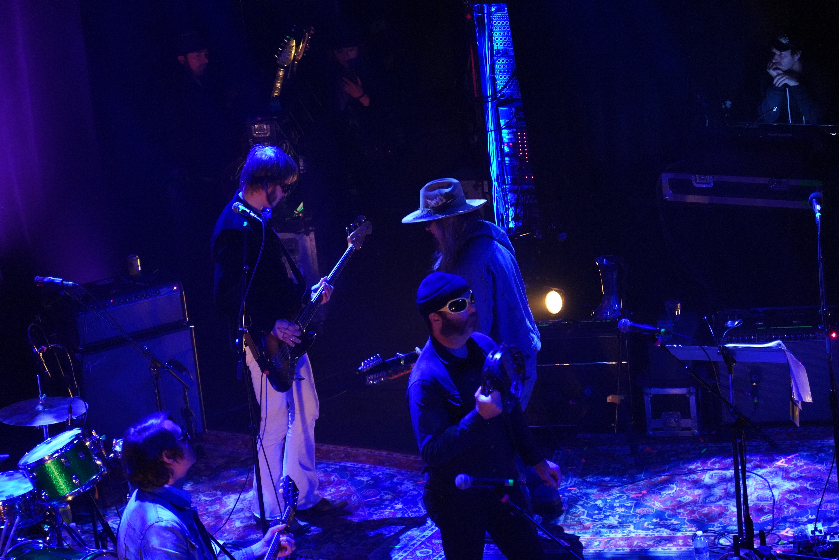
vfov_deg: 13.0
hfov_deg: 19.5
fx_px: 2447
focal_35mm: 105
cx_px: 420
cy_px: 280
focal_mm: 105
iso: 12800
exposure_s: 1/80
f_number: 4
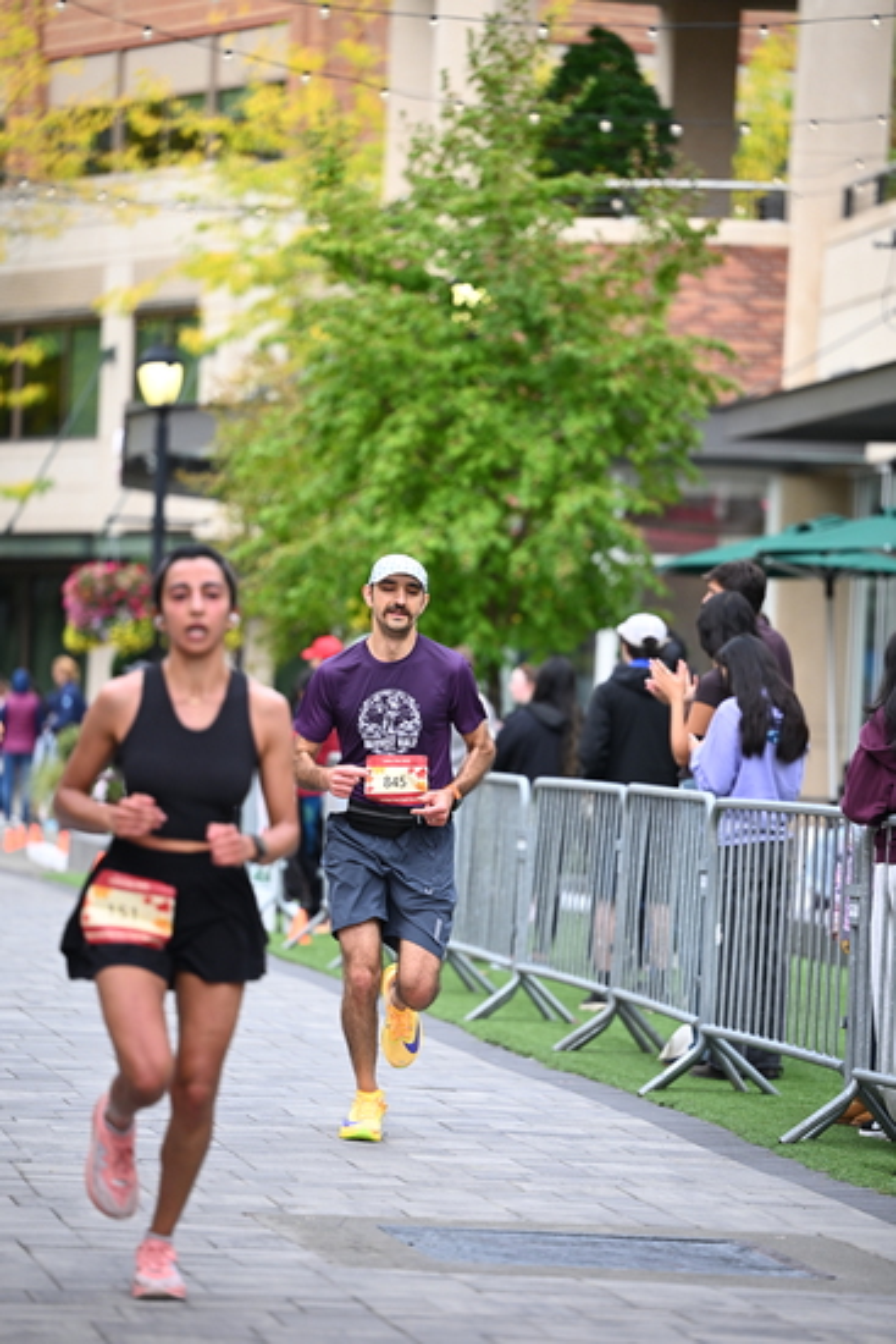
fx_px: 5783
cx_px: 448
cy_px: 672
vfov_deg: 13.2
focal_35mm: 155
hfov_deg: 8.9
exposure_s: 1/1600
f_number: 2.8
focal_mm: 155
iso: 1000
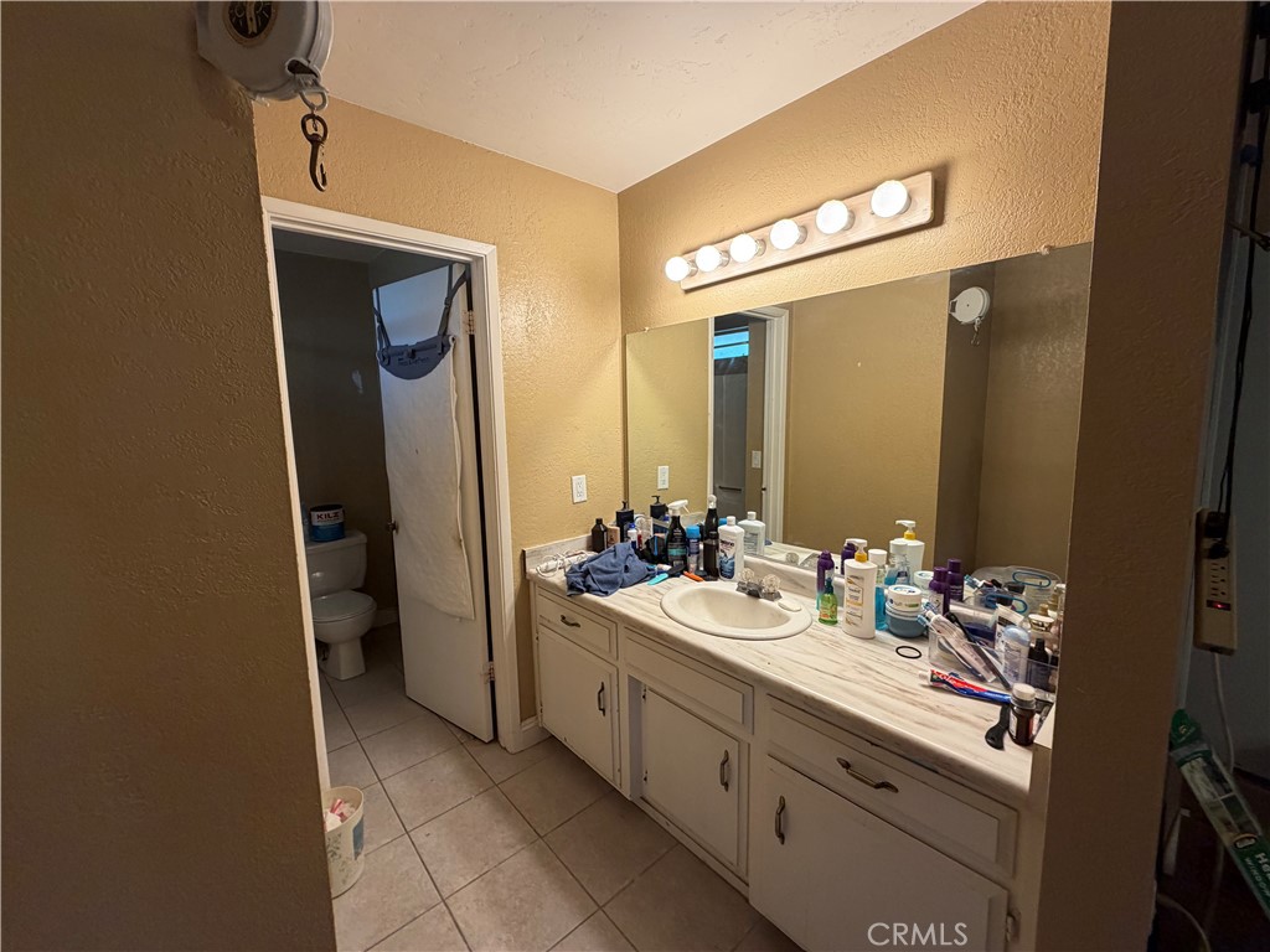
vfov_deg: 85.7
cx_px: 635
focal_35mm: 14
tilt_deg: -7.7
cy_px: 476
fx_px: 514
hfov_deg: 102.1
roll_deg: +1.8
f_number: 2.2
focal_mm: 2.22
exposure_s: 1/60
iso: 200
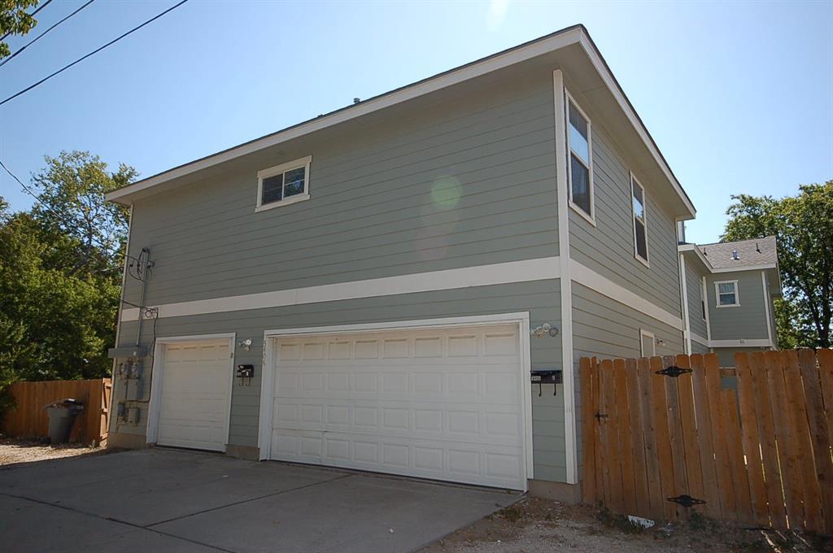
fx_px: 555
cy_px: 276
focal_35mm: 24
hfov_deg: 73.8
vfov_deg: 53.0
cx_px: 416
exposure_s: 1/250
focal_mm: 16
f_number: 8
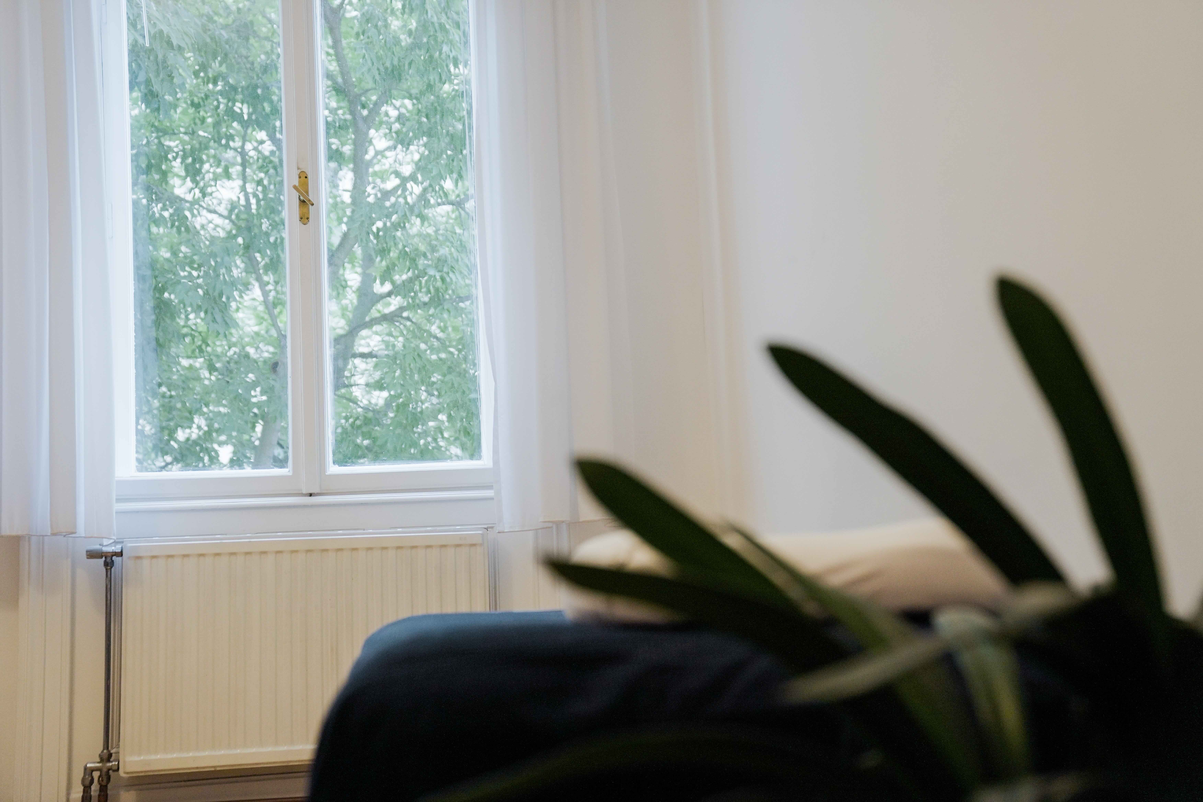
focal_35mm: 49
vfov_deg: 27.5
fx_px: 1637
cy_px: 401
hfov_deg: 40.3
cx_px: 602
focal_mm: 49
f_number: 2.8
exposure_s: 1/100
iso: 2000
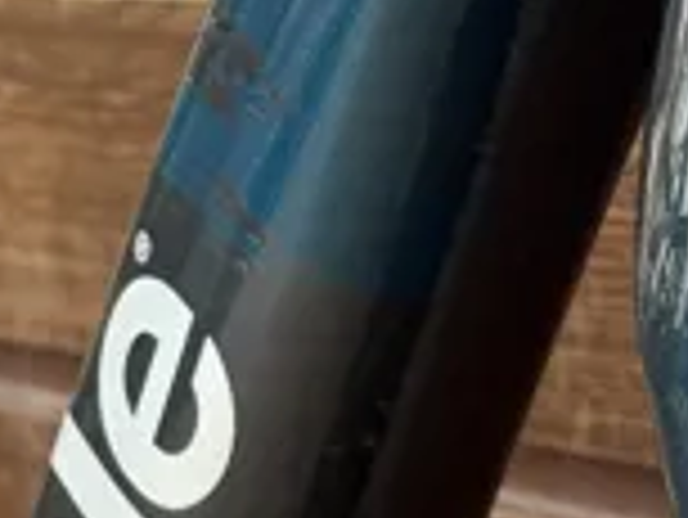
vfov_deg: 5.9
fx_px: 4993
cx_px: 535
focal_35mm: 251
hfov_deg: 7.9
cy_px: 50
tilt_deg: -3.0
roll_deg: +1.2
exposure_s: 1/172
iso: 100
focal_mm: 6.76
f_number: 1.78
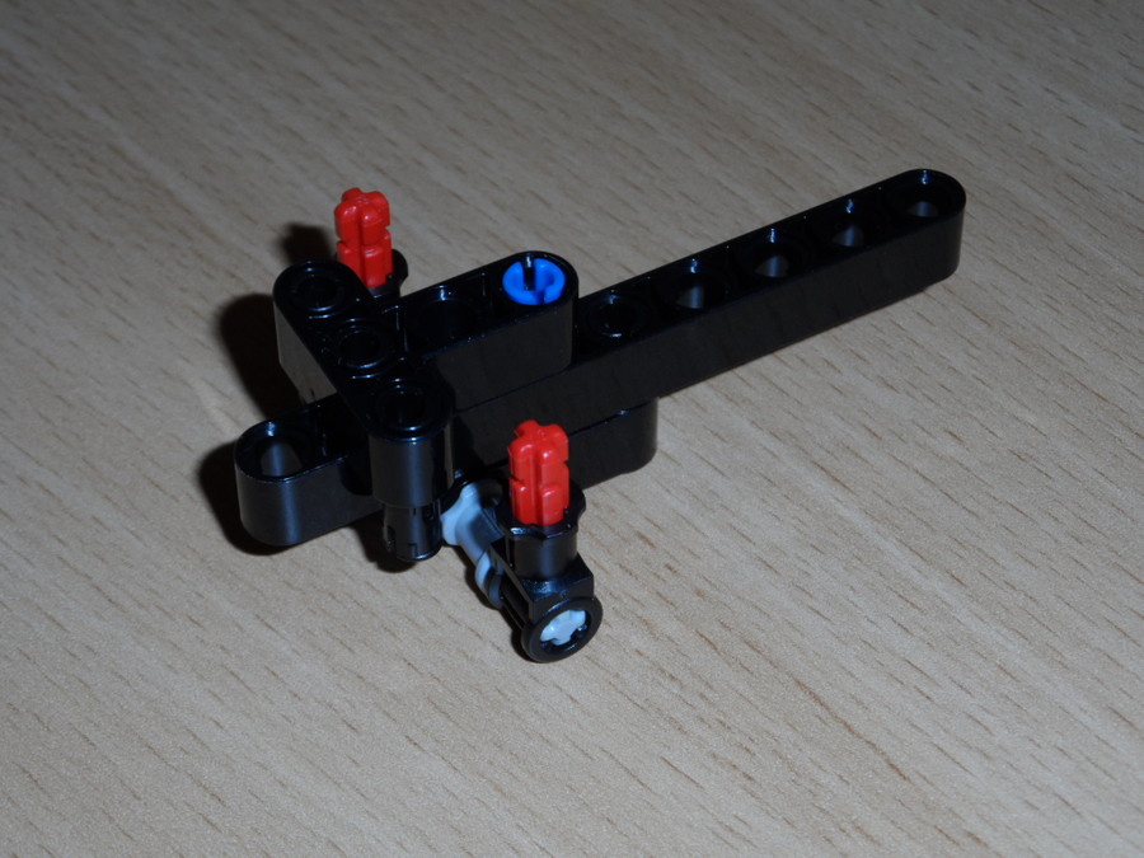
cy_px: 429
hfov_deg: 22.3
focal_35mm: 88
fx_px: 2908
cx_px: 572
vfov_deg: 16.8
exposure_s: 1/60
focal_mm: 14.3
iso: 100
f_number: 4.5
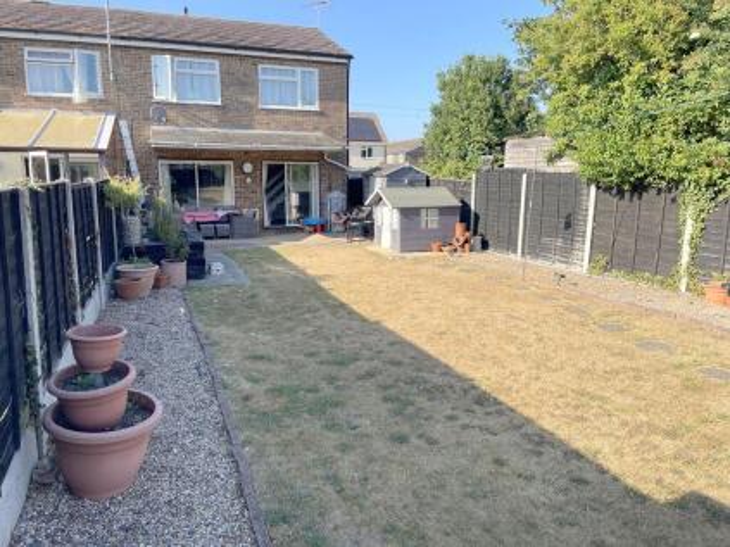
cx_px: 365
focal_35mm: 26
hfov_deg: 67.3
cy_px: 274
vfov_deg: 53.0
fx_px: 548
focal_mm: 4.2
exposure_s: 1/1416
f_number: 1.6
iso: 32
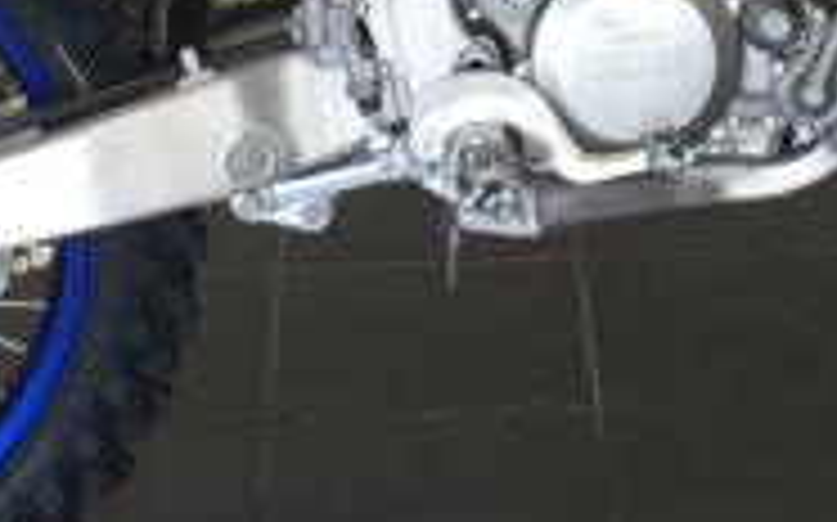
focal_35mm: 132
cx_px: 495
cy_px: -477
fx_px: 3009
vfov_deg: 9.4
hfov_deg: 15.8
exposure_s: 1/60
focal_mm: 4.15
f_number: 2.2
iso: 32
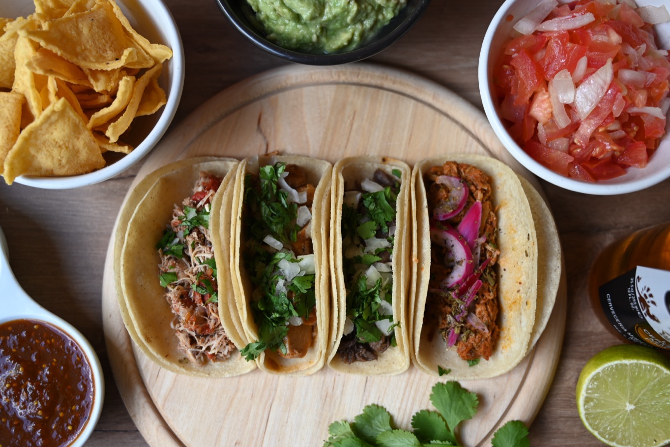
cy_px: 219
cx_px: 337
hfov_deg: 49.5
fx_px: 726
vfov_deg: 34.2
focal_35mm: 39
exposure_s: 1/50
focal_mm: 38
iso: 100
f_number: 4
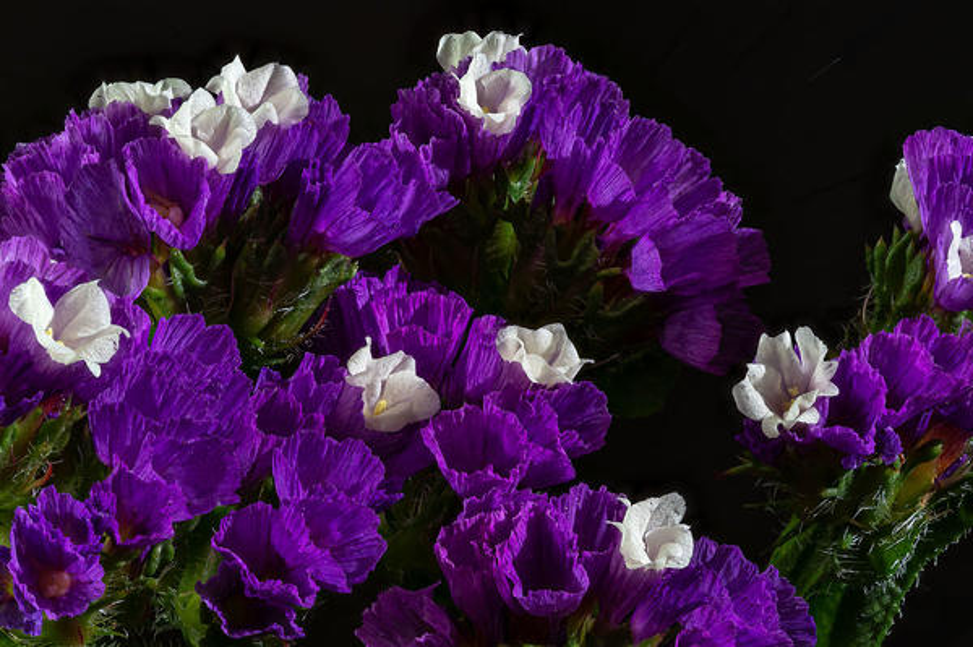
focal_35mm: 105
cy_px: 324
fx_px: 2836
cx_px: 486
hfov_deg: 19.5
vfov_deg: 13.0
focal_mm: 105
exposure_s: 1/4
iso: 100
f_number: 14
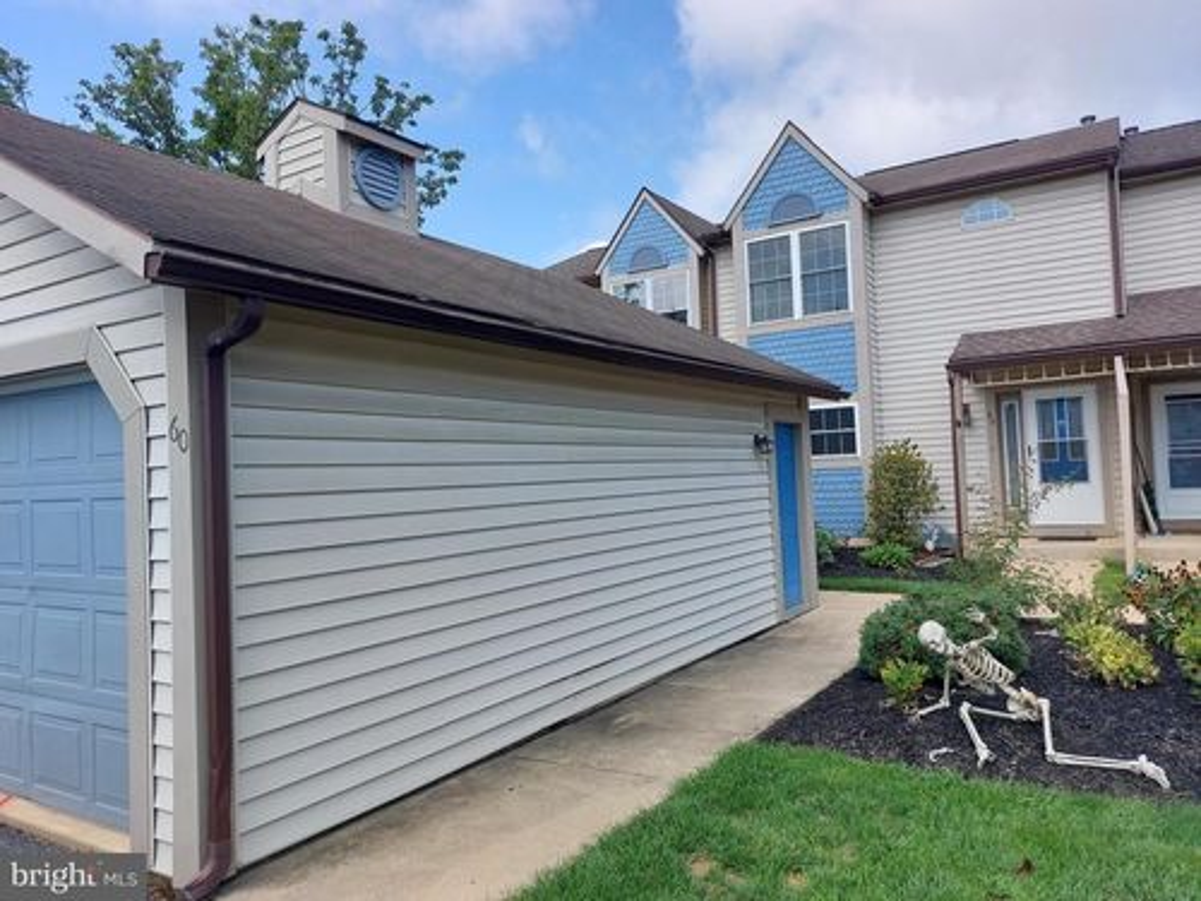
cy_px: 450
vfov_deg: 56.8
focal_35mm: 24
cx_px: 600
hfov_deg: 71.6
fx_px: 833
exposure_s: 1/557
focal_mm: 5.23
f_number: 1.8
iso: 25
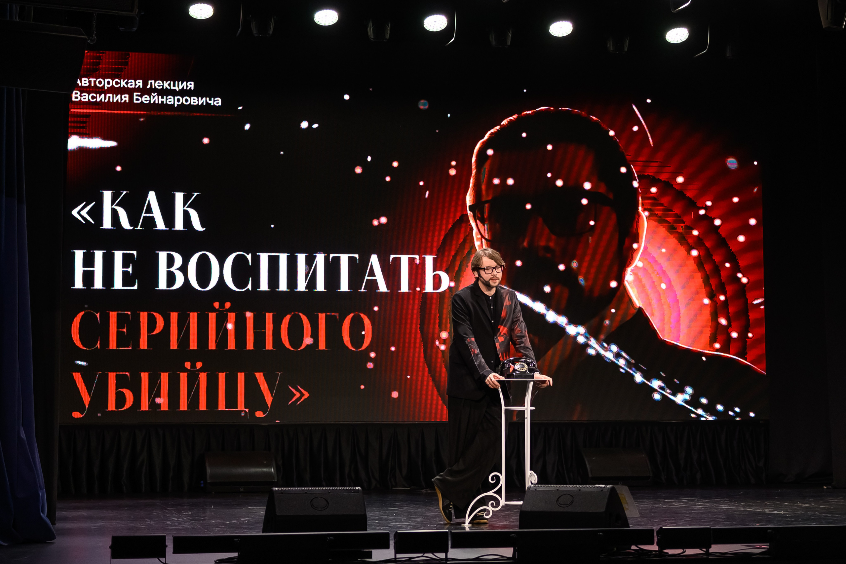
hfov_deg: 27.2
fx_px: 1746
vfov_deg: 18.4
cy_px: 277
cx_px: 452
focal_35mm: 74
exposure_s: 1/200
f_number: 2.8
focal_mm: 42
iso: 1250
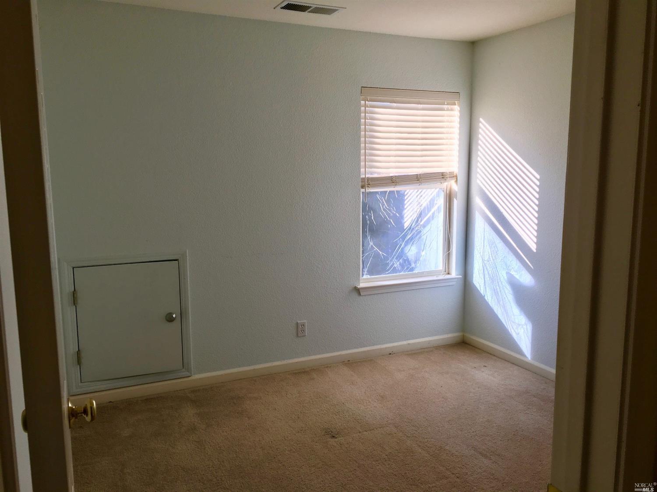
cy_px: 246
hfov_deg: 61.7
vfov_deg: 48.2
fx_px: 550
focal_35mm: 29
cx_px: 328
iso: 25
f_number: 2.2
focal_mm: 4.15
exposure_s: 1/126
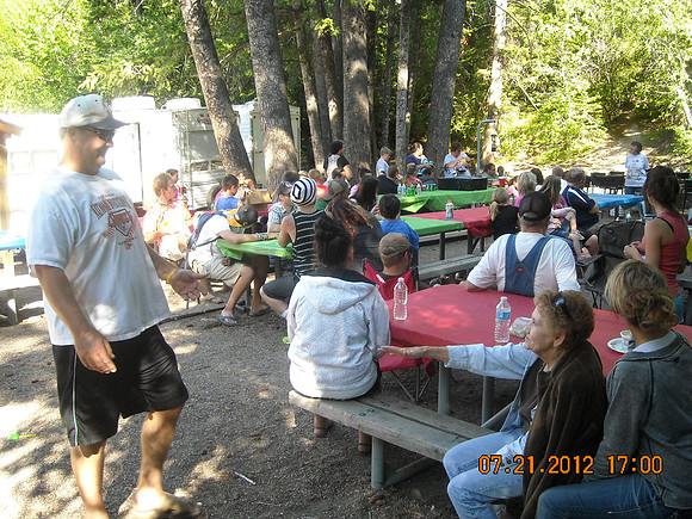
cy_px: 260
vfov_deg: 40.7
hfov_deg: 52.6
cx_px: 346
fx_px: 700
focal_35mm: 35
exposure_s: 1/161
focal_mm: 5.7
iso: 208
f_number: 2.8
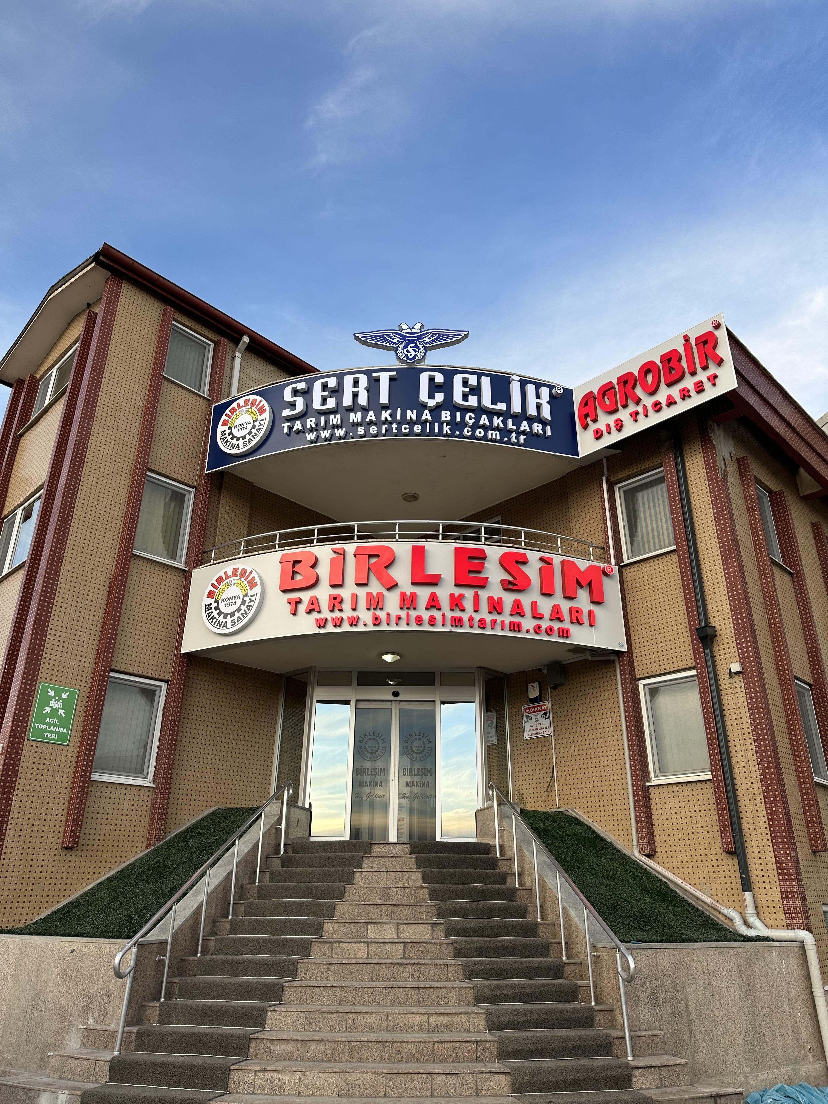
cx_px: 414
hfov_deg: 56.8
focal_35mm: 24
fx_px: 765
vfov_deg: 71.6
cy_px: 552
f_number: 1.78
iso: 80
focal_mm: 6.86
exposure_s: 1/541
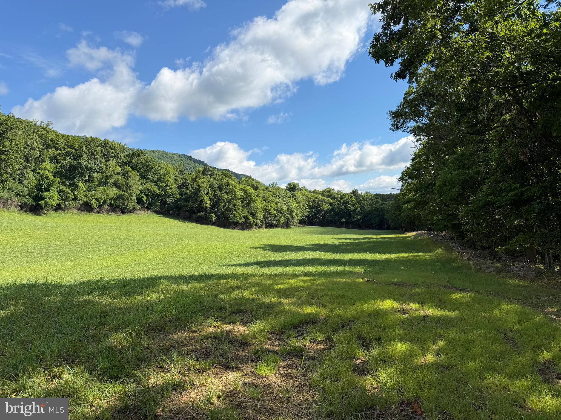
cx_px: 280
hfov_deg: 71.6
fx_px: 389
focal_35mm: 24
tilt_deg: +1.9
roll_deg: +3.2
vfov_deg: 56.8
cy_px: 210
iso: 80
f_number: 1.78
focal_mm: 6.76
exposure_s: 1/3953
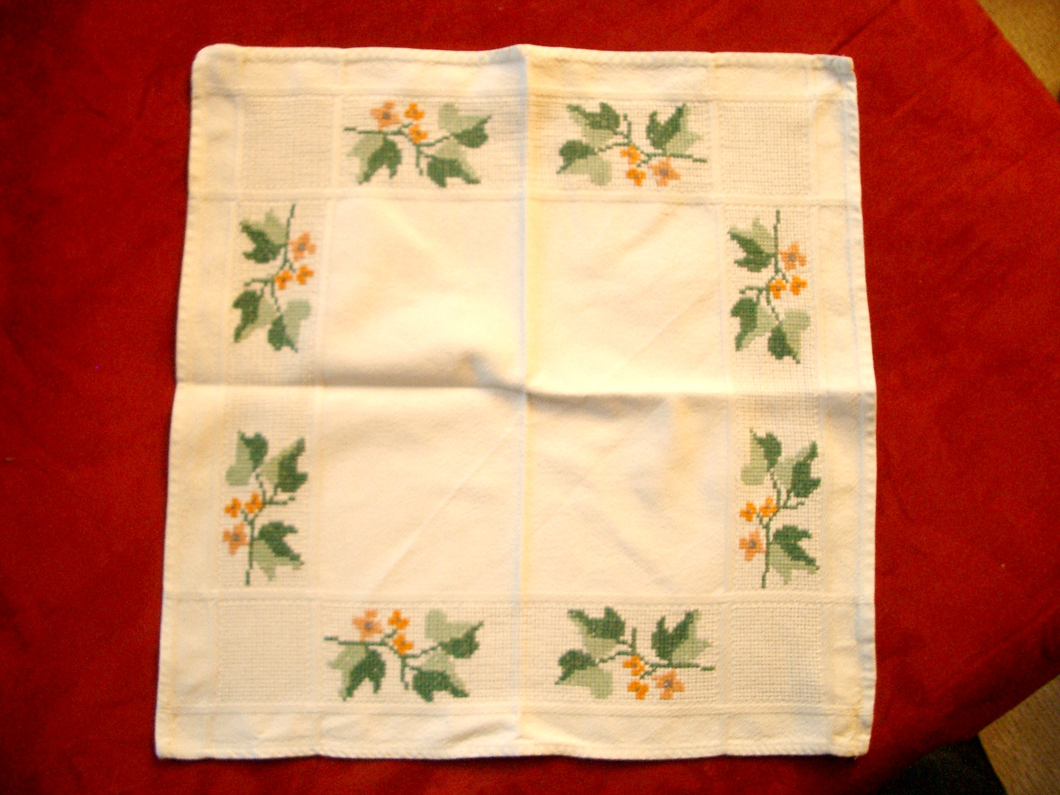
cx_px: 530
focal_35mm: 35
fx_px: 1072
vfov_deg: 40.7
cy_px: 398
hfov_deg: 52.6
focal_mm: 5.8
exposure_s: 1/8
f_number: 2.6
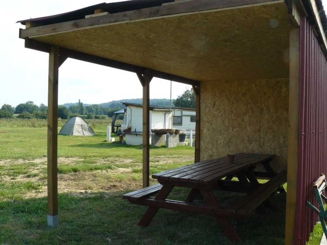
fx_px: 340
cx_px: 164
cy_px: 122
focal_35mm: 36
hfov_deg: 51.4
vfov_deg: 39.7
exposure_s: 1/200
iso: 100
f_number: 5.6
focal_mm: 6
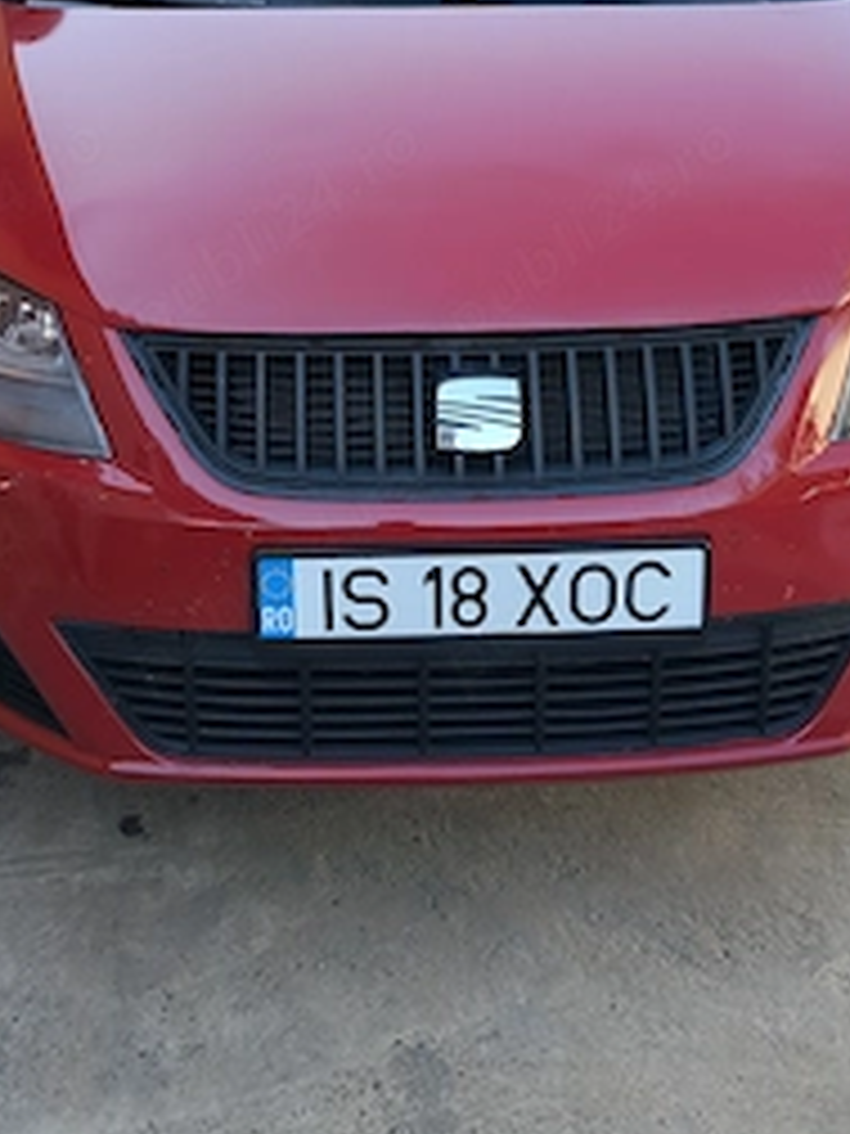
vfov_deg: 40.3
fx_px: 1506
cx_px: 432
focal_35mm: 46
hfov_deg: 31.5
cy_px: 306
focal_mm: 3.96
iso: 50
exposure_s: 1/169
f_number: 1.8
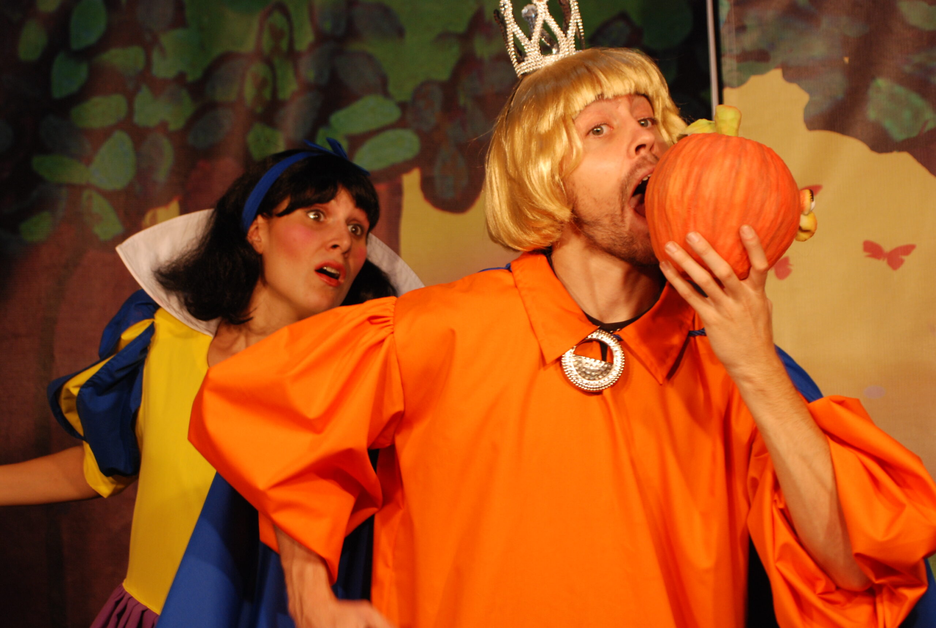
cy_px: 314
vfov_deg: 11.5
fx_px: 3126
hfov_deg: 17.0
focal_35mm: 120
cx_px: 468
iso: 400
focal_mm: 80
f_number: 5.6
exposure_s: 1/40
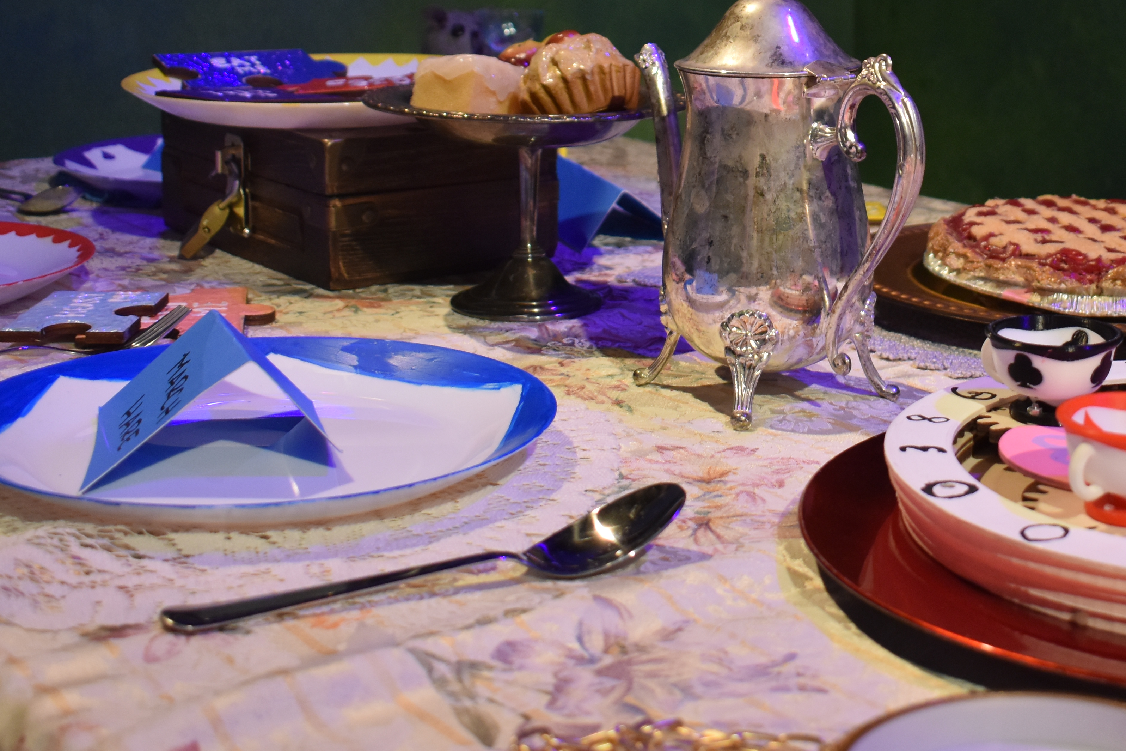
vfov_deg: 21.3
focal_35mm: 62
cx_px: 841
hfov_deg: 31.8
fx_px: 1939
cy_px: 47
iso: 720
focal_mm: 22
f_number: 4
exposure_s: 1/60
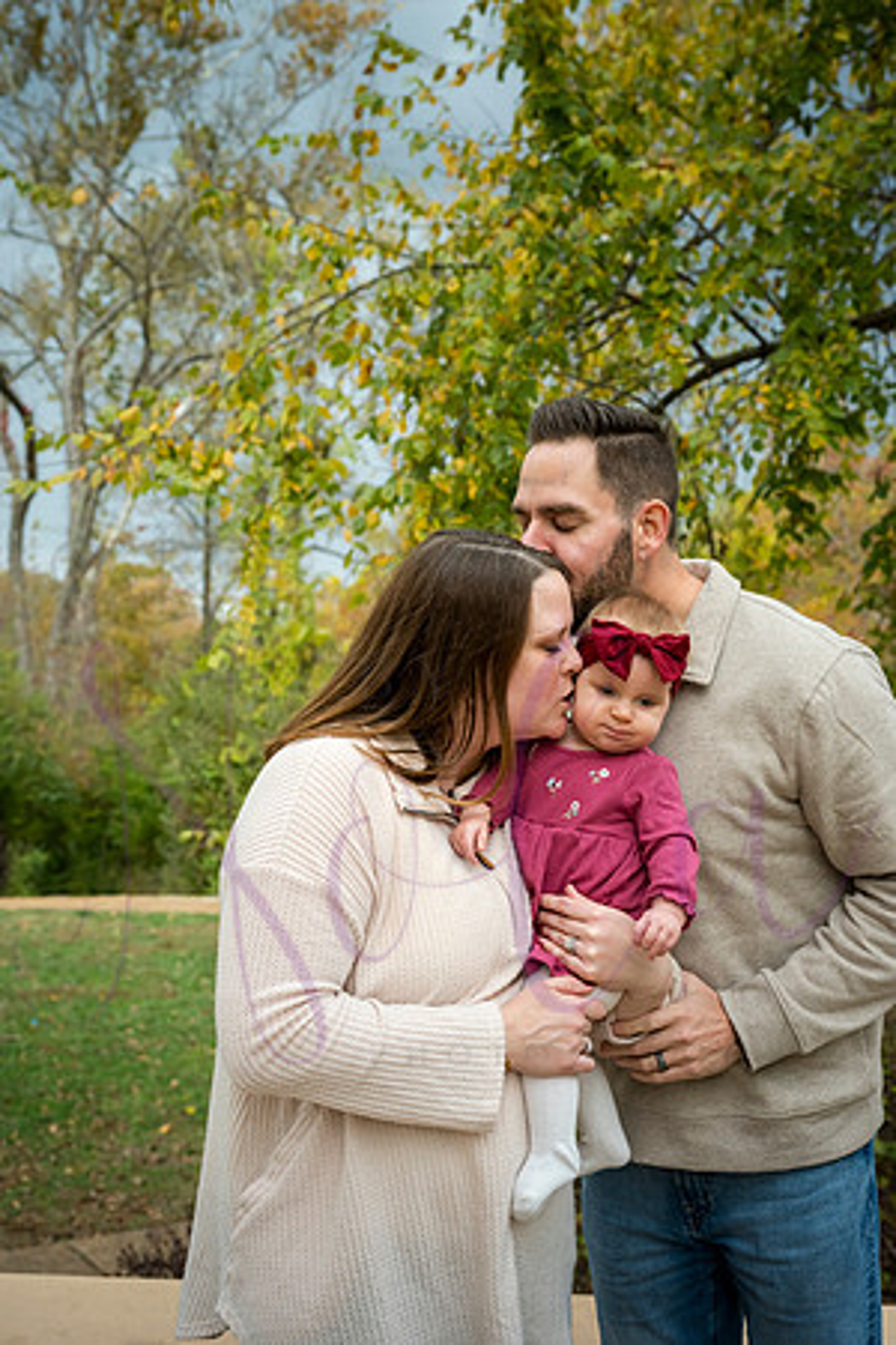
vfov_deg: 41.1
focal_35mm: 48
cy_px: 672
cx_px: 448
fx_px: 1792
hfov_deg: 28.1
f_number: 5
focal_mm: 48
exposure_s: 1/500
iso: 400
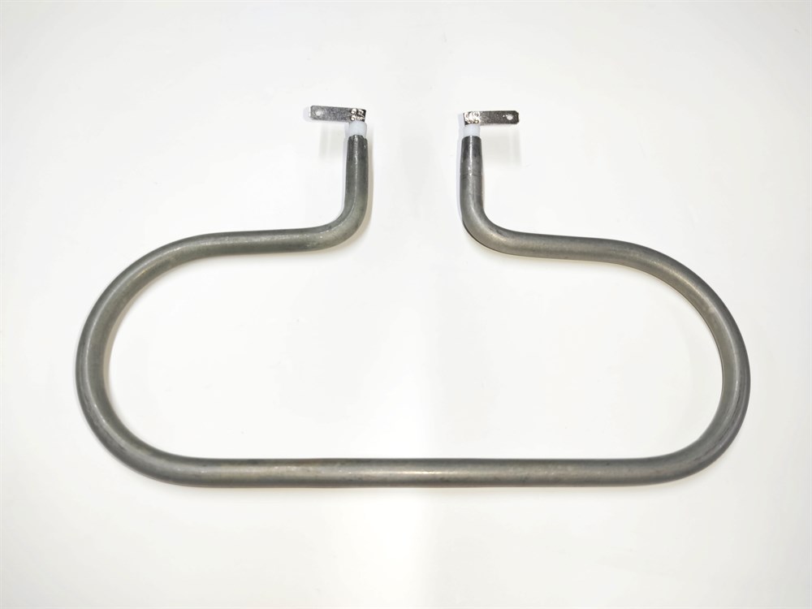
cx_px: 406
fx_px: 610
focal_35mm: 26
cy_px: 304
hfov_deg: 67.3
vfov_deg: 53.1
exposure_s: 1/28
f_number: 1.79
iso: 250
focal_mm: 4.74
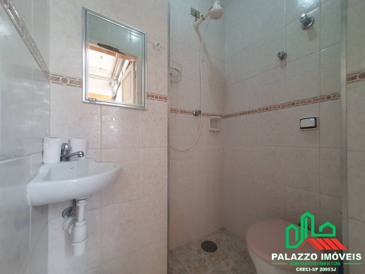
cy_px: 137
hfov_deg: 106.2
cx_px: 182
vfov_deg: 89.9
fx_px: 137
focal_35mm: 13
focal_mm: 1.8
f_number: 2.2
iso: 200
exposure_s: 1/60
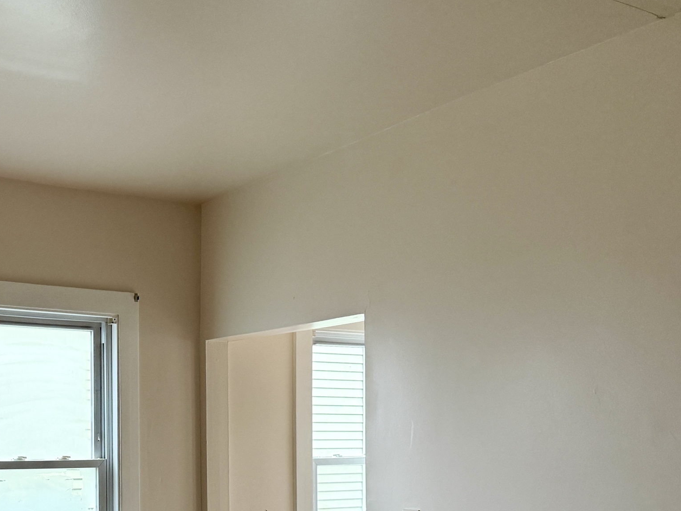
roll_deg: -1.4
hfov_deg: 37.3
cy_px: 469
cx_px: 79
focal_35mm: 48
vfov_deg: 28.9
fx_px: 944
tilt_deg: -0.6
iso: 200
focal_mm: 6.76
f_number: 1.78
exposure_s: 1/60
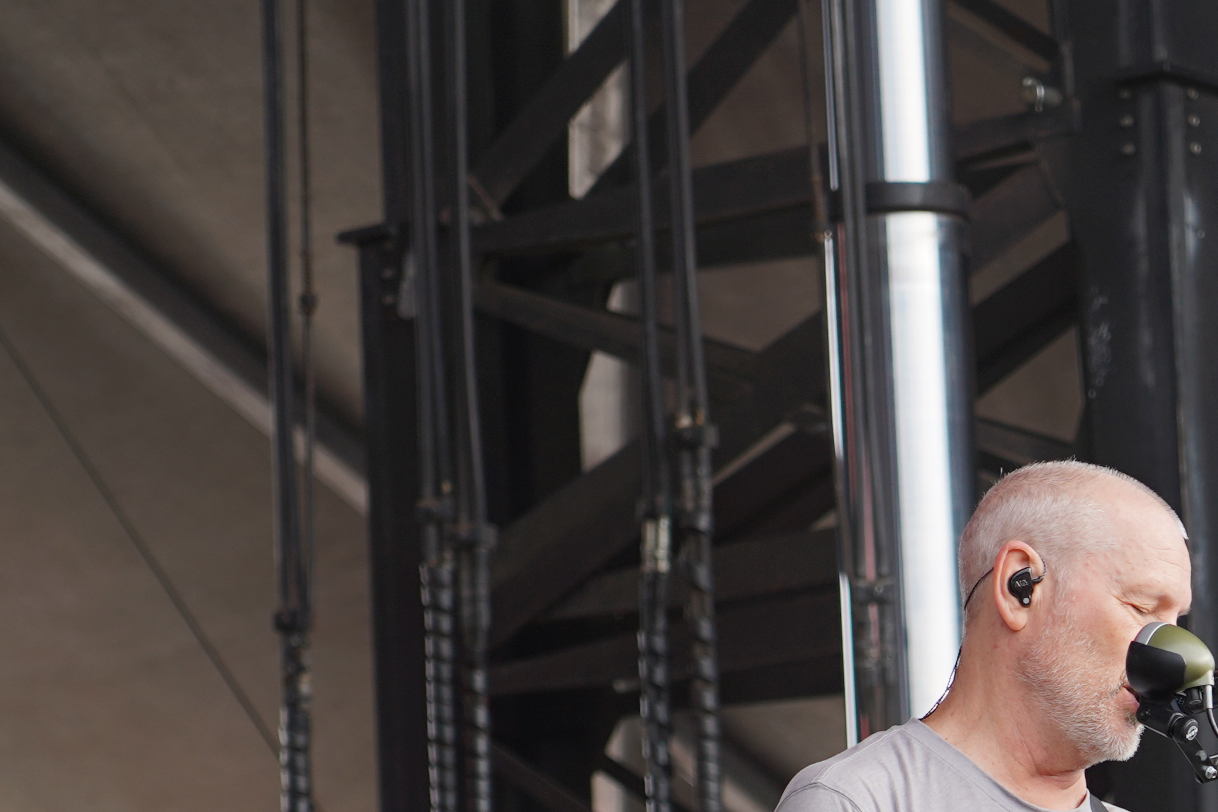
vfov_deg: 4.5
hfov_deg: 6.8
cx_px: 790
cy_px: 1007
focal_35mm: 302
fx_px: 10218
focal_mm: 105
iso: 100
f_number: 4
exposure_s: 1/125
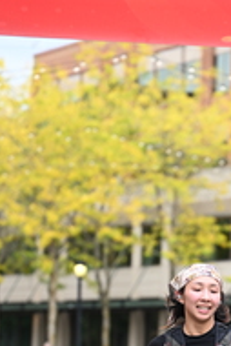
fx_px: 2200
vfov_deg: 8.9
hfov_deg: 6.0
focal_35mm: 229
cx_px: 250
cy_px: 335
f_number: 2.8
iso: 640
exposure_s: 1/2000
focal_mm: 79
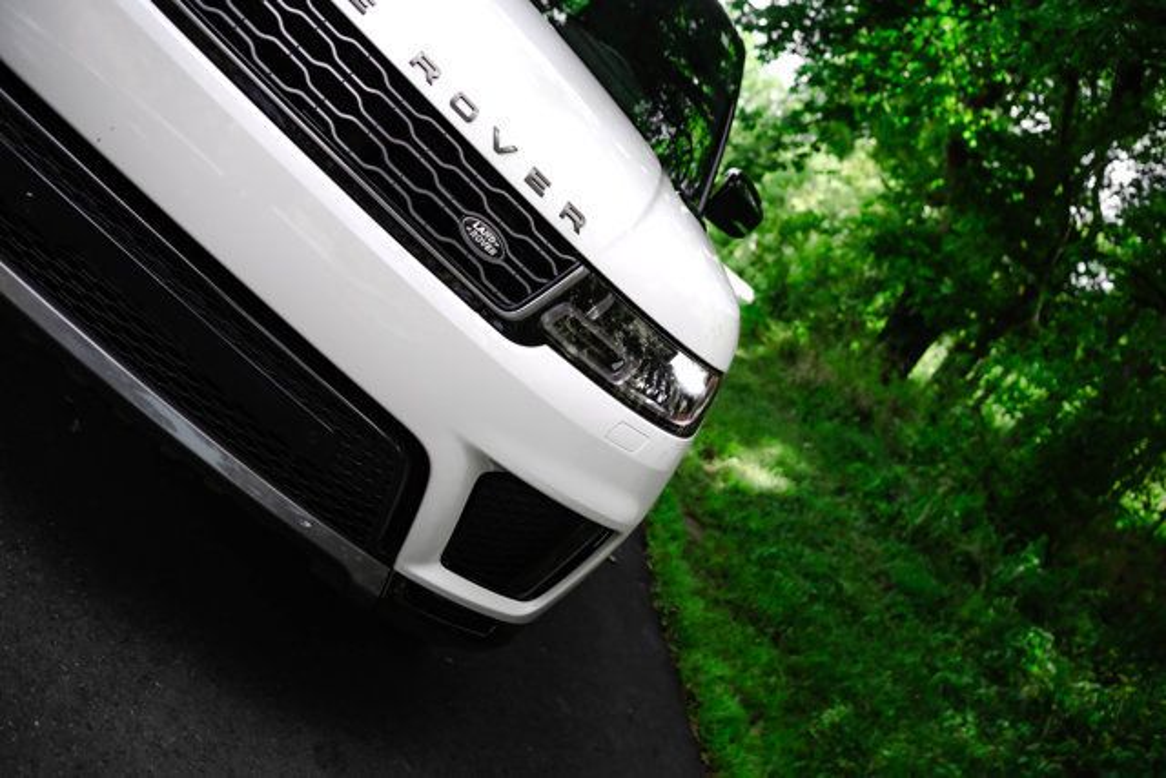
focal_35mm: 34
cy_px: 389
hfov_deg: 55.8
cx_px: 583
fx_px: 1101
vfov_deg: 38.9
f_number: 3.5
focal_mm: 34
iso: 500
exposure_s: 1/1600
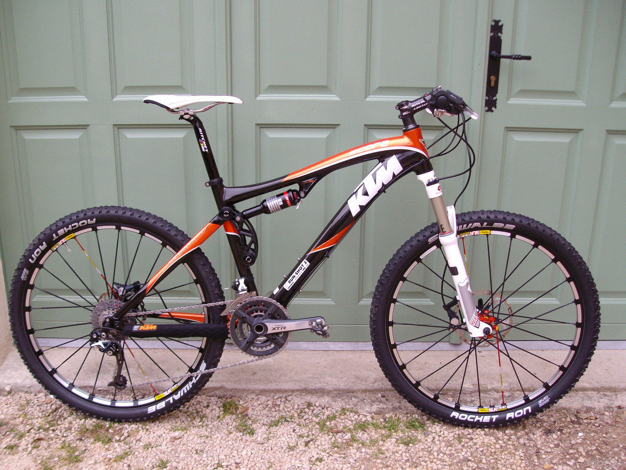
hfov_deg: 51.4
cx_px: 313
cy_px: 235
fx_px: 651
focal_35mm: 36
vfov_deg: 39.7
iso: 160
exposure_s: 1/100
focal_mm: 6
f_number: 2.7
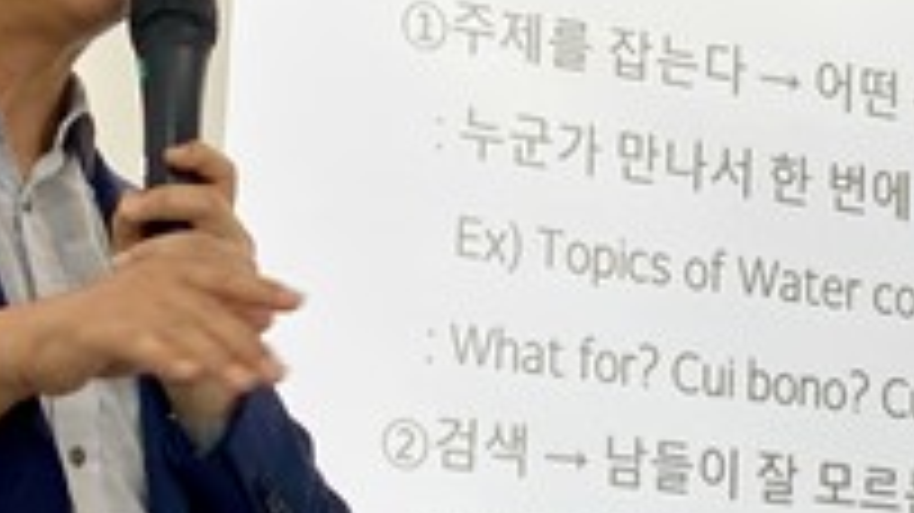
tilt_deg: +8.9
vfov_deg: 7.5
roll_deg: -2.8
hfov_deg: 13.2
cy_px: 299
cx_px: 774
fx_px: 3925
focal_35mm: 162
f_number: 2
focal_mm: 6
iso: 100
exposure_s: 1/120
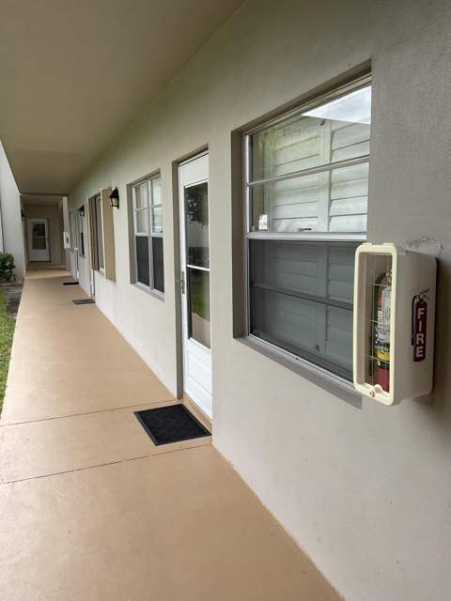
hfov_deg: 48.2
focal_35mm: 29
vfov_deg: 61.7
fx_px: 504
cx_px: 226
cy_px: 300
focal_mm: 3
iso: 40
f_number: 1.8
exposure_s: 1/122
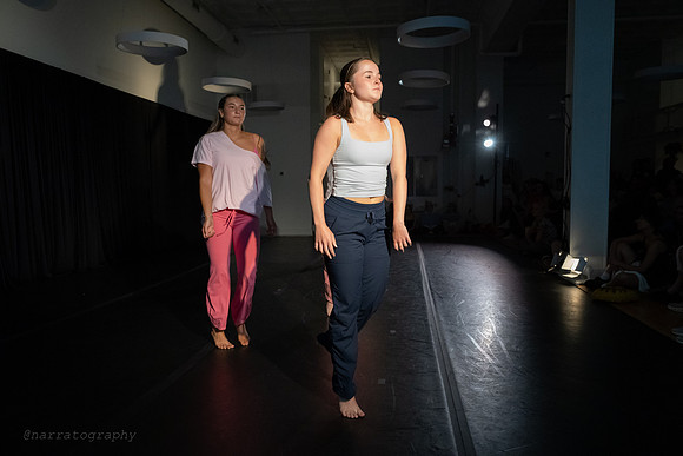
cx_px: 342
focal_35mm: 28
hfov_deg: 65.5
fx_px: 531
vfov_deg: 46.4
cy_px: 228
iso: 6400
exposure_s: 1/400
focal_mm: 28
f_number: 5
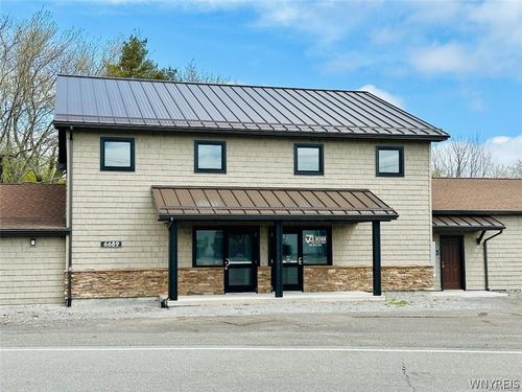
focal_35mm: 48
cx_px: 261
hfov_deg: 39.7
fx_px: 724
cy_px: 196
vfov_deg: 30.3
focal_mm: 6.86
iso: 64
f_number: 1.78
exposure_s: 1/2890
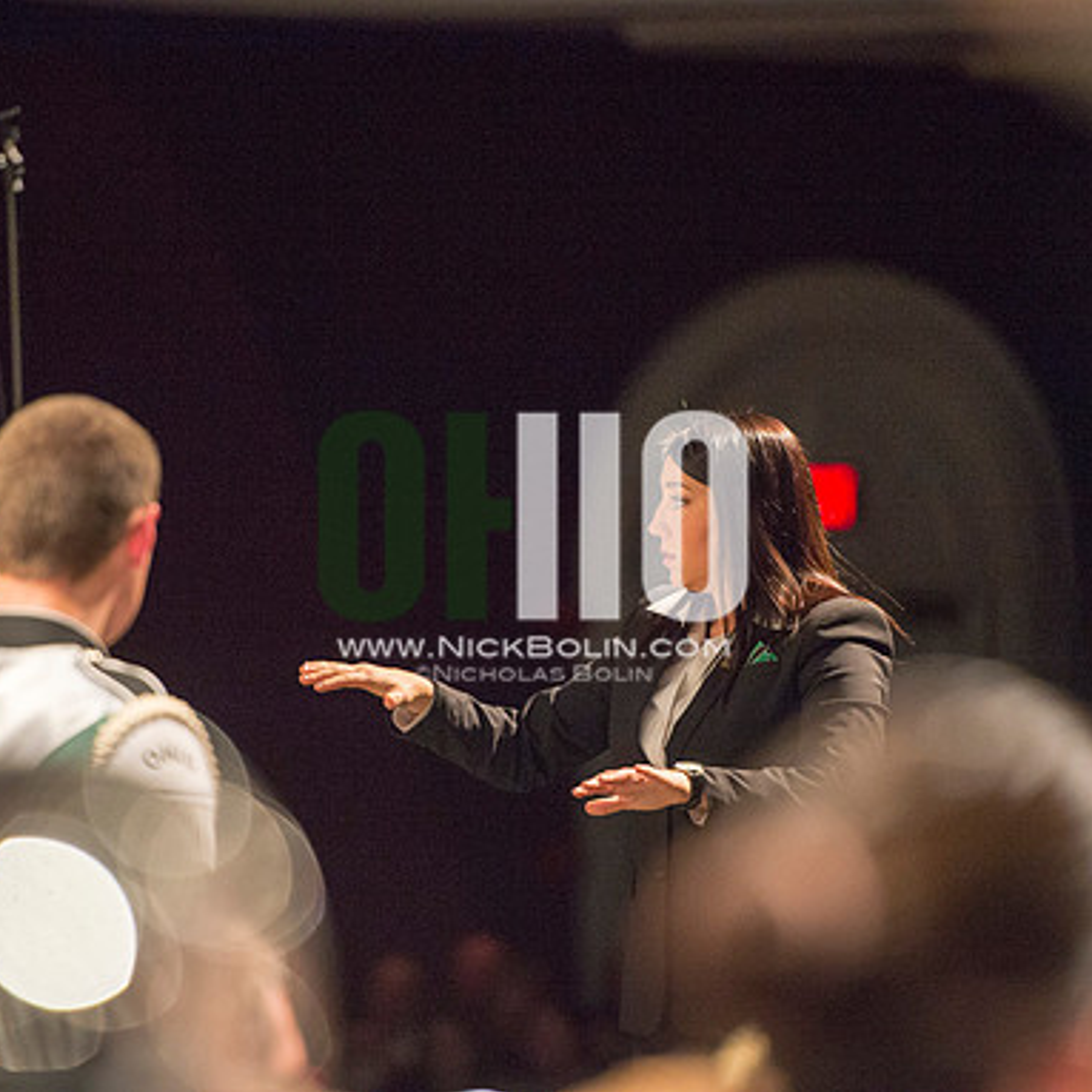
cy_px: 545
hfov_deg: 6.8
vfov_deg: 6.8
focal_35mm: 257
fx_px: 9172
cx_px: 533
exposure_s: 1/250
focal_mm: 200
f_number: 2.8
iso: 2500
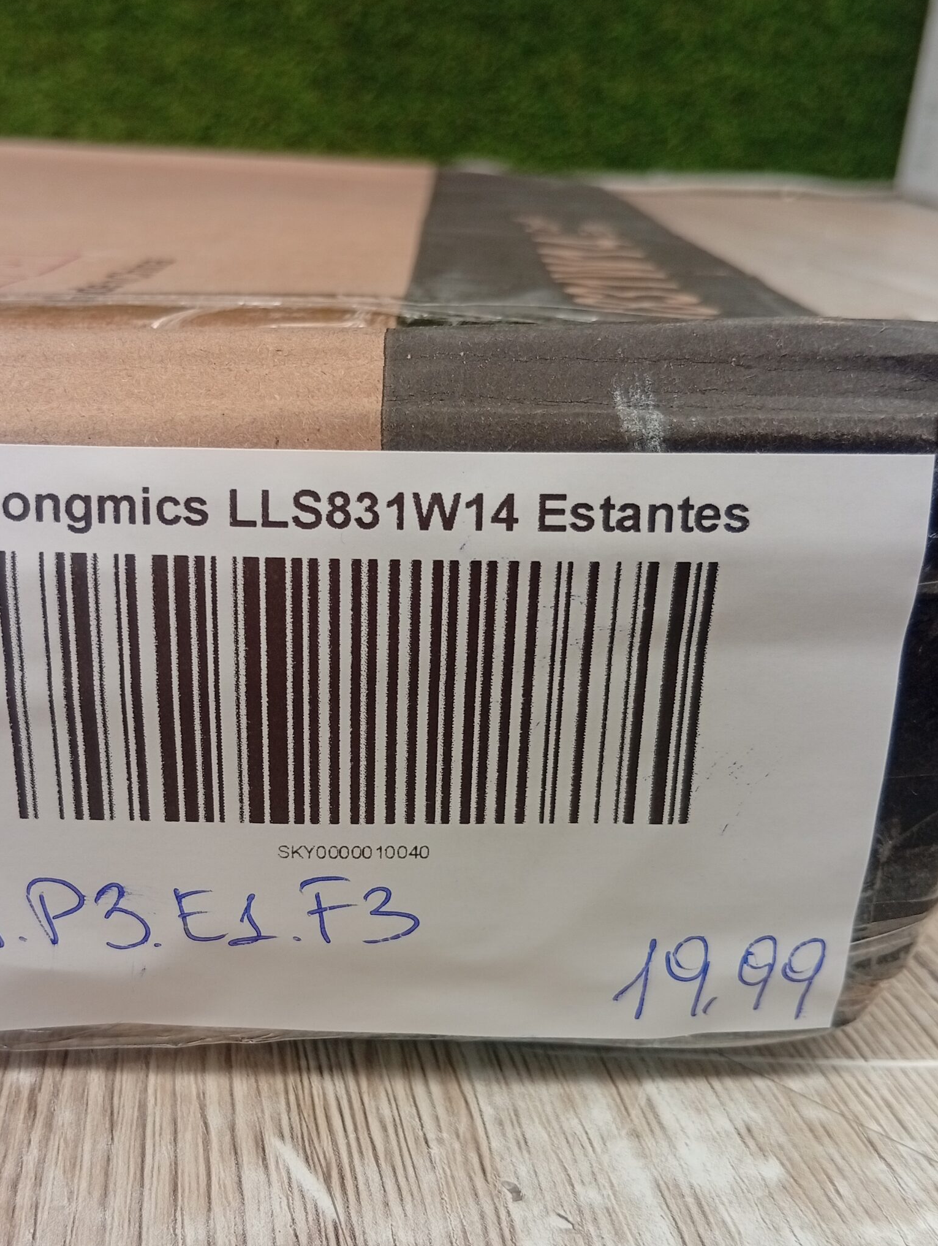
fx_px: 1225
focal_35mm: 34
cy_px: 691
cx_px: 384
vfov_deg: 53.8
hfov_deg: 41.7
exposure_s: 1/100
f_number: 1.8
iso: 75
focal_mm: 3.84
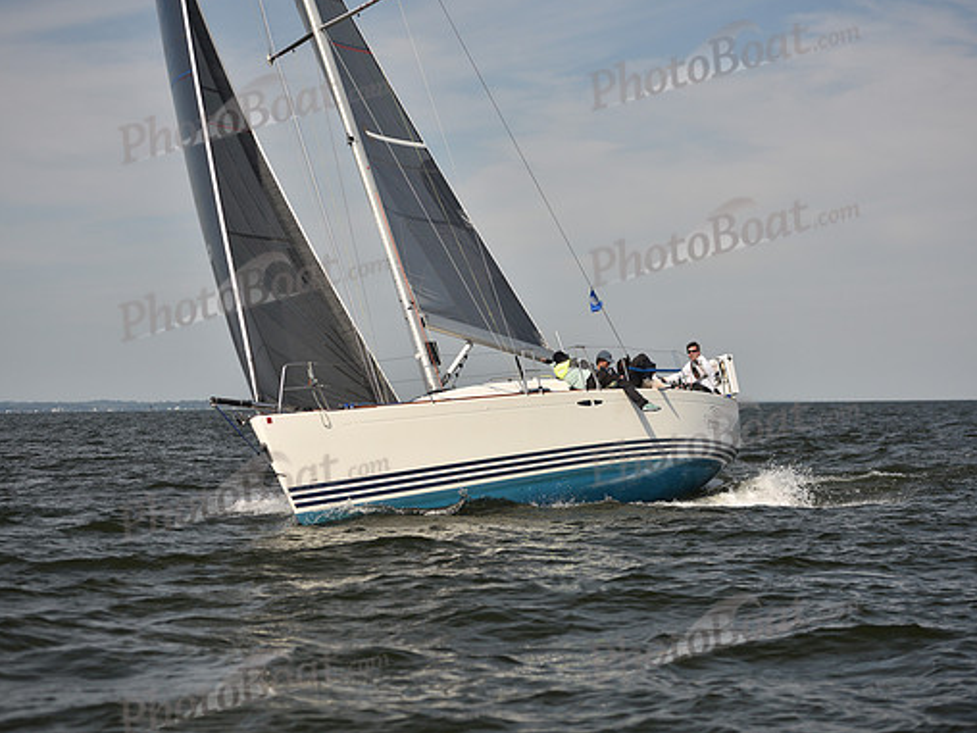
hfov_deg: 21.8
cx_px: 490
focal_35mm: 90
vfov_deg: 16.4
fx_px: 2540
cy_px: 365
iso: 250
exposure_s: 1/2500
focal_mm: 82
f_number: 3.2
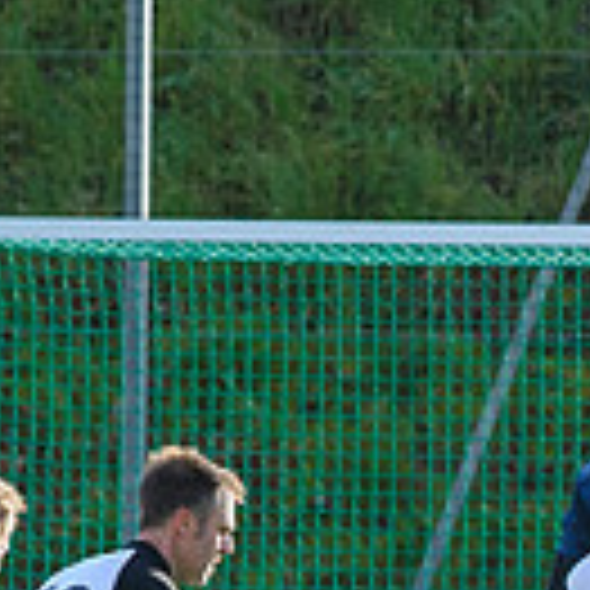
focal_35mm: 2132
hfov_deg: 0.8
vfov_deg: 0.8
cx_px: 790
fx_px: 41112
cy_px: 760
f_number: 4.8
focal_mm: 420
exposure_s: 1/2000
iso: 1400
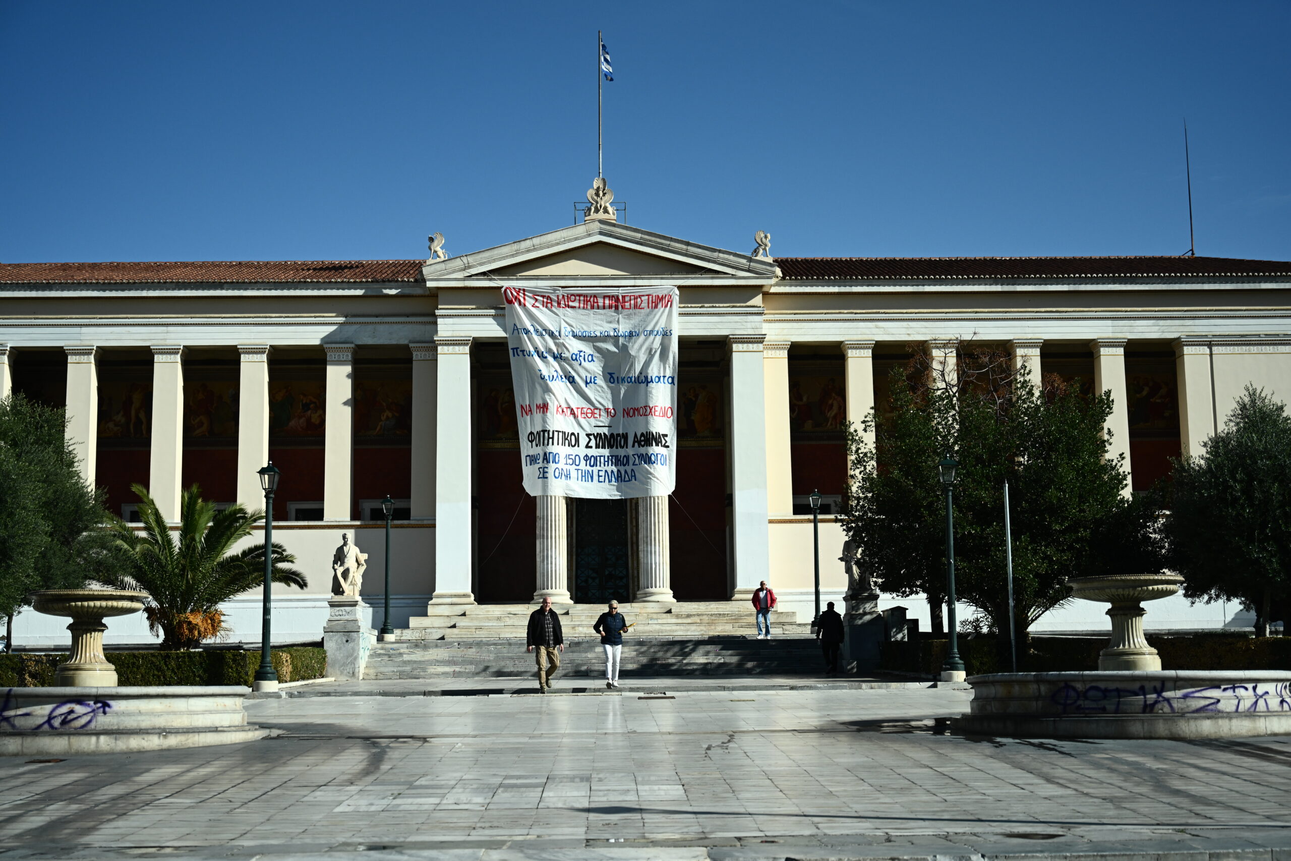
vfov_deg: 29.9
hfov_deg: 43.6
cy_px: 430
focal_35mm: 45
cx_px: 646
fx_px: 1614
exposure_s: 1/5000
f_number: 4
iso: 400
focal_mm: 45
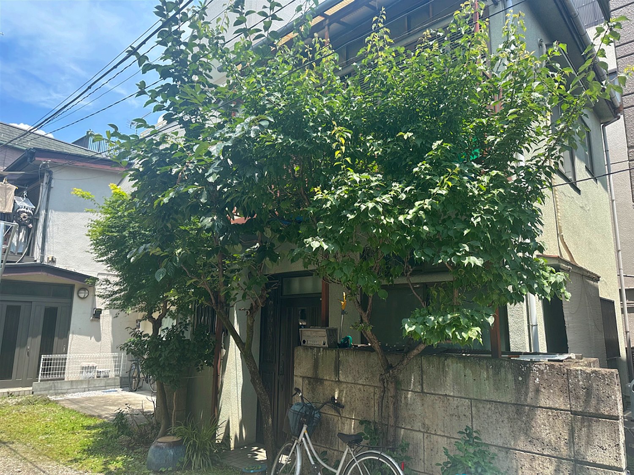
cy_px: 238
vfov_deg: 56.8
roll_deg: -0.2
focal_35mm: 24
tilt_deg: +10.5
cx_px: 317
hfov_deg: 71.6
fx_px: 440
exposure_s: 1/1453
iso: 80
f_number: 1.78
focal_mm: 6.86
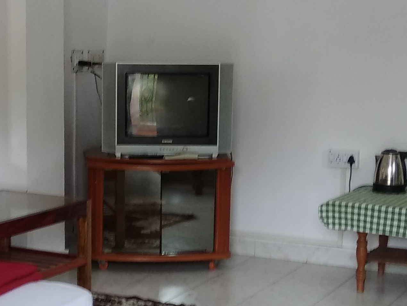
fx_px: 811
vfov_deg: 21.3
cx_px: 133
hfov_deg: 28.0
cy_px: 196
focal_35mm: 69
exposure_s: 1/33
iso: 125
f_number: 2
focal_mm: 3.57
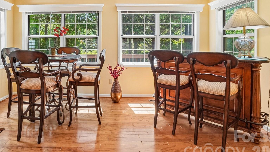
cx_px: 110
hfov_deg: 82.9
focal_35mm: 21
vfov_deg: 52.0
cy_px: 44
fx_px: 150
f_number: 8
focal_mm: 10
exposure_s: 1/30
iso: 250
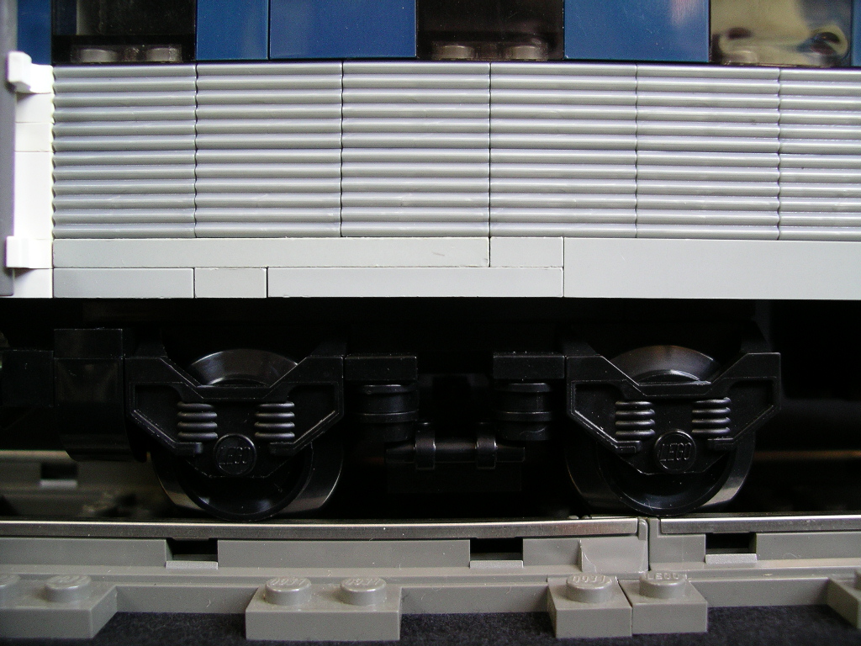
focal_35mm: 37
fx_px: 920
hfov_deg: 50.1
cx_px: 430
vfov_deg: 38.7
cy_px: 323
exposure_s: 1/15
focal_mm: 7.8
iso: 200
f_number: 2.8
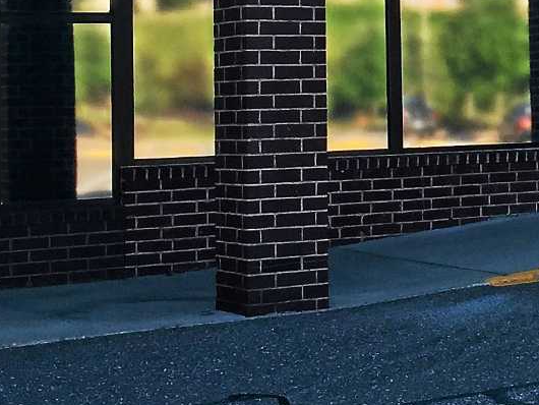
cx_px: 644
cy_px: 10
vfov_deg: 13.1
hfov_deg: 16.8
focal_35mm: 112
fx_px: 1745
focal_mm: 4.15
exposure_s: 1/670
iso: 32
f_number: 2.2
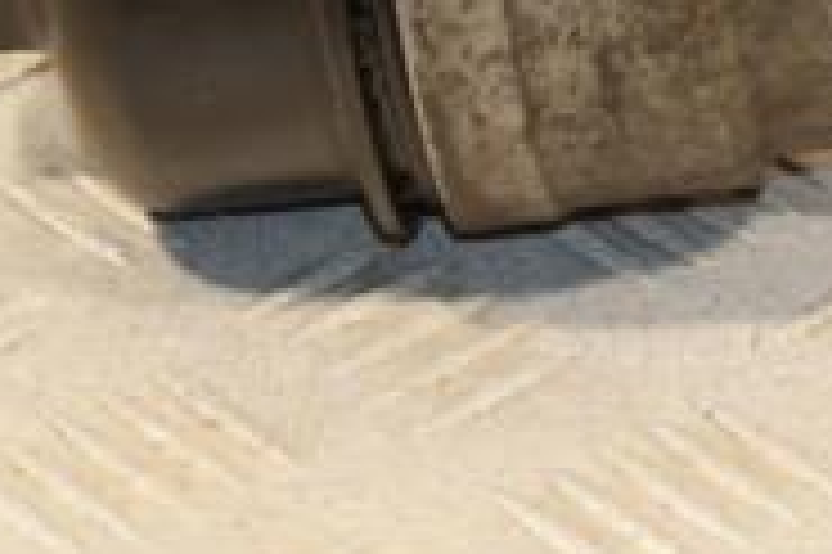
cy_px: -288
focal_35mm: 414
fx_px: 9551
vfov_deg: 3.3
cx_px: 989
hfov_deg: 5.0
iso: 800
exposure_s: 1/125
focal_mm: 85
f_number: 5.6
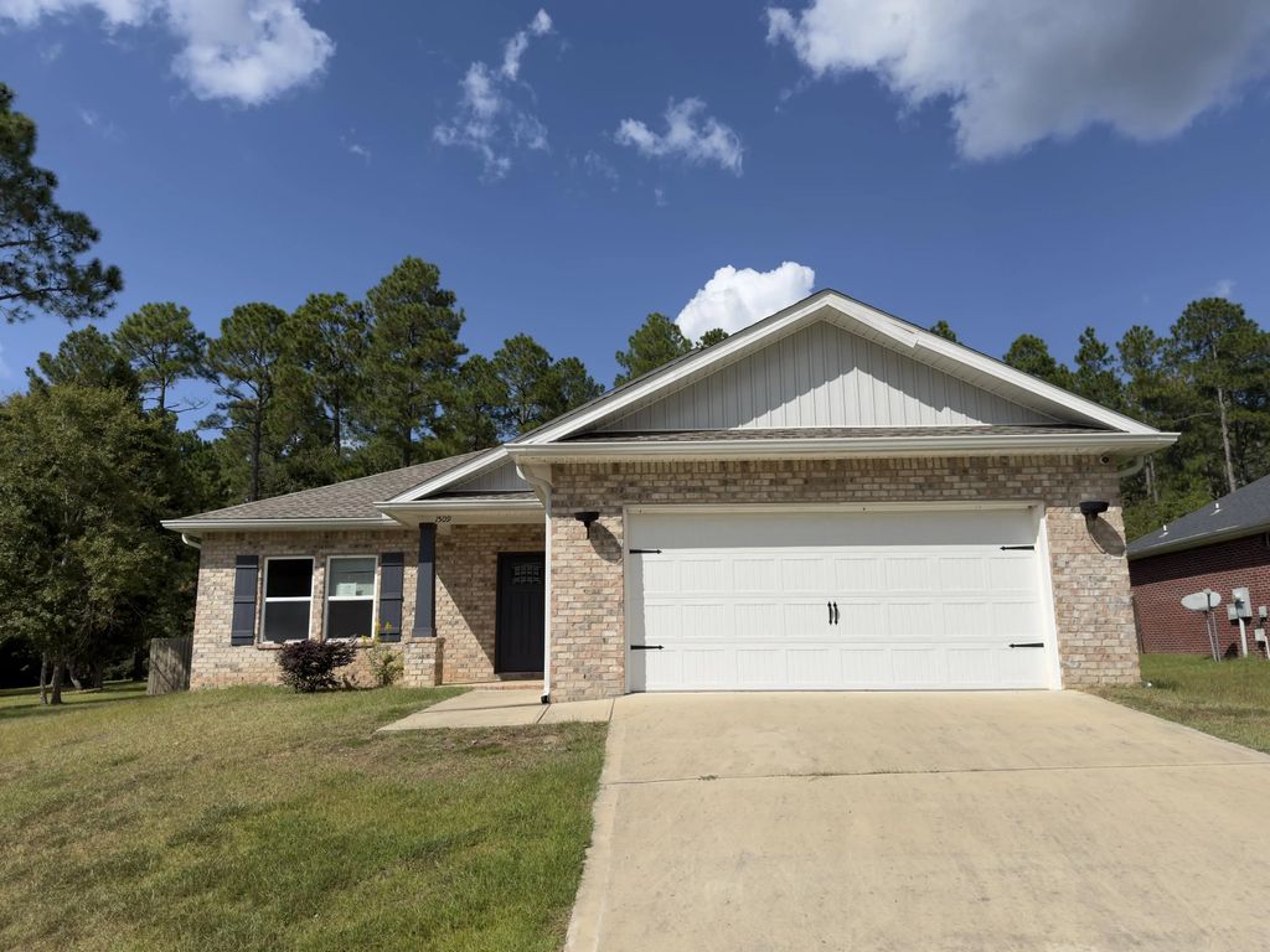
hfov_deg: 71.6
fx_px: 881
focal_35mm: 24
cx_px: 635
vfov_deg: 56.8
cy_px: 476
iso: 64
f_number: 1.78
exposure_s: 1/6897
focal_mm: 6.76
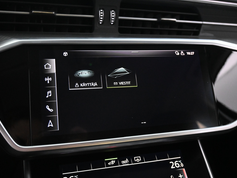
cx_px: 121
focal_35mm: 35
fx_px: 242
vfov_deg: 40.4
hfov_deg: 52.3
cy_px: 90
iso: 5000
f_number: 4
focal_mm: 21.5
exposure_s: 1/30
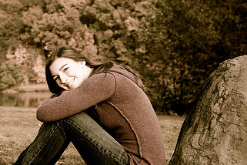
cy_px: 111
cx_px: 75
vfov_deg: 20.8
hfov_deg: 30.6
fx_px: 446
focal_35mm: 65
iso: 100
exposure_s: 1/200
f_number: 2.8
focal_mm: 24
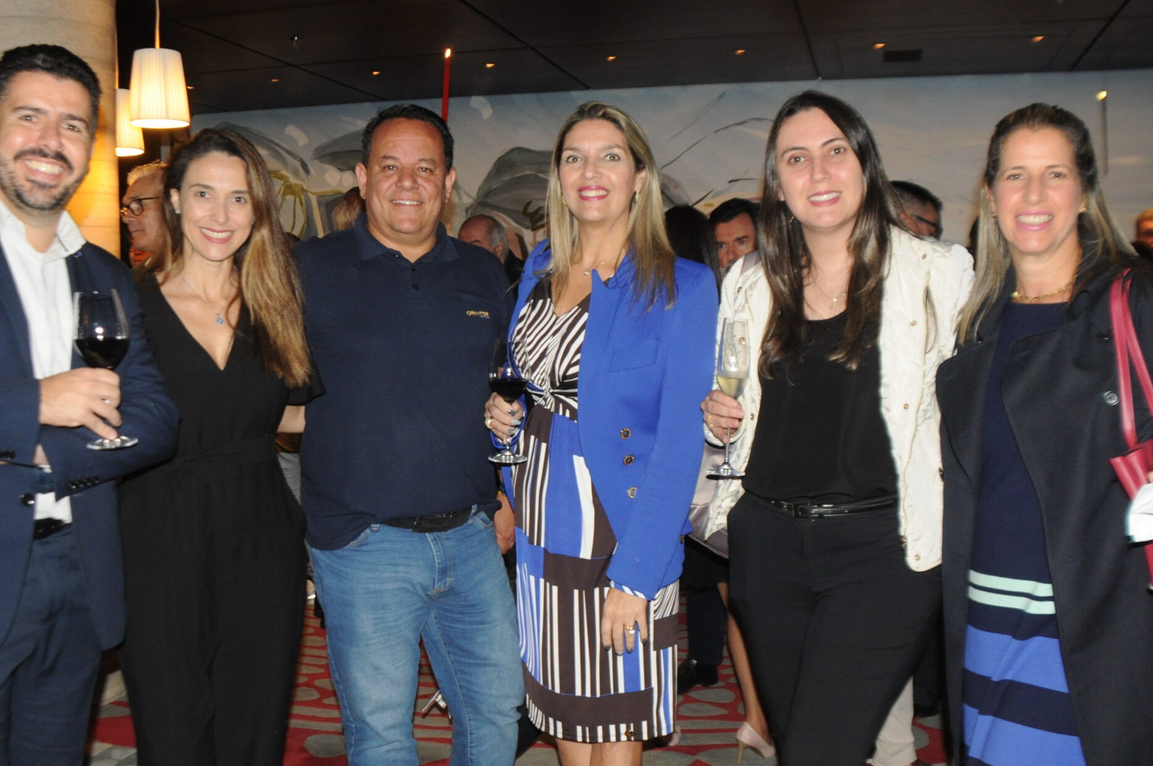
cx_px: 489
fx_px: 1184
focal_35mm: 37
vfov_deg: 35.7
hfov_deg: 51.7
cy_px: 470
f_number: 4
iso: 800
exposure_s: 1/60
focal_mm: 18
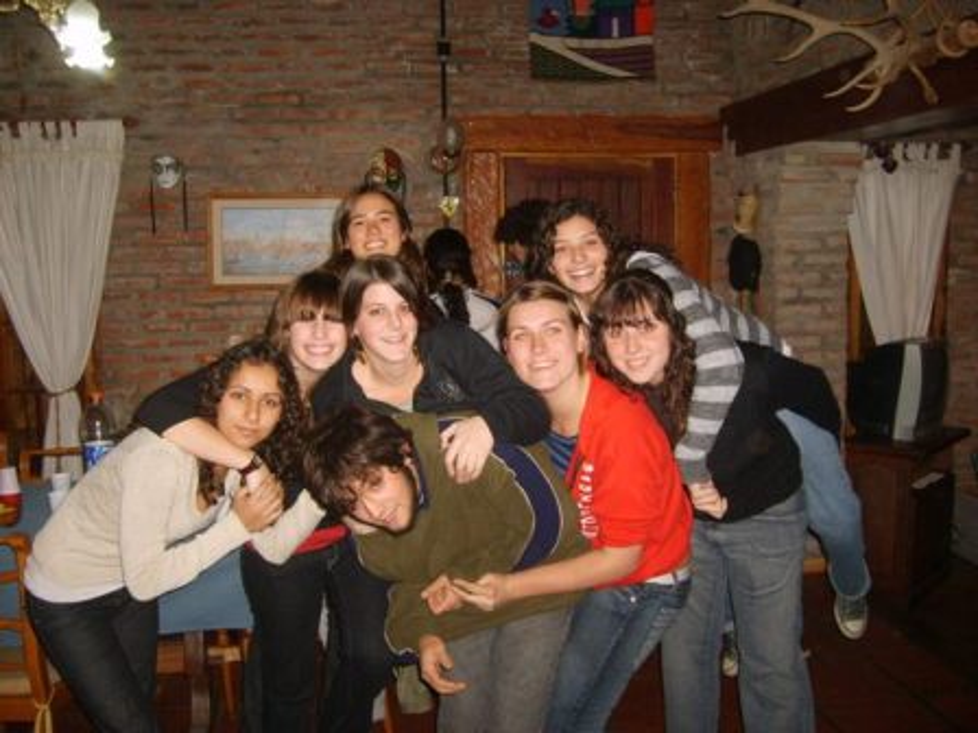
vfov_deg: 40.7
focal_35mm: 35
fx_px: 989
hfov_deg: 52.6
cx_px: 489
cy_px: 366
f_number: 2.8
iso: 170
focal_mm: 5.8
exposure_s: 1/45
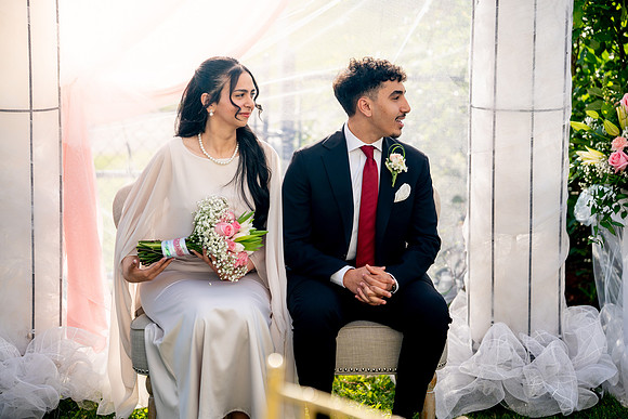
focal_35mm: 81
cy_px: 210
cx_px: 314
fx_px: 1413
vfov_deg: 16.9
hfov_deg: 25.1
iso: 160
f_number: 2
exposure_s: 1/2500
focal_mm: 81
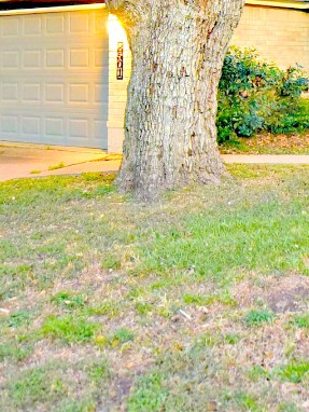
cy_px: 13
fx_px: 654
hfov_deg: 24.0
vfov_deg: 32.5
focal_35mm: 55
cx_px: 379
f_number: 2.8
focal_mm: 19
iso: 3600
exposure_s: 1/60
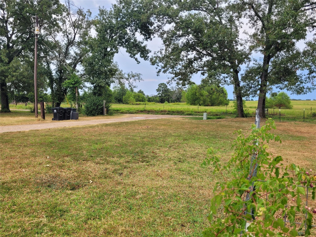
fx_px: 237
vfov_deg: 53.1
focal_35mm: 26
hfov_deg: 67.3
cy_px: 118
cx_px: 158
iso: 40
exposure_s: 1/973
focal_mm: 5.4
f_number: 1.8
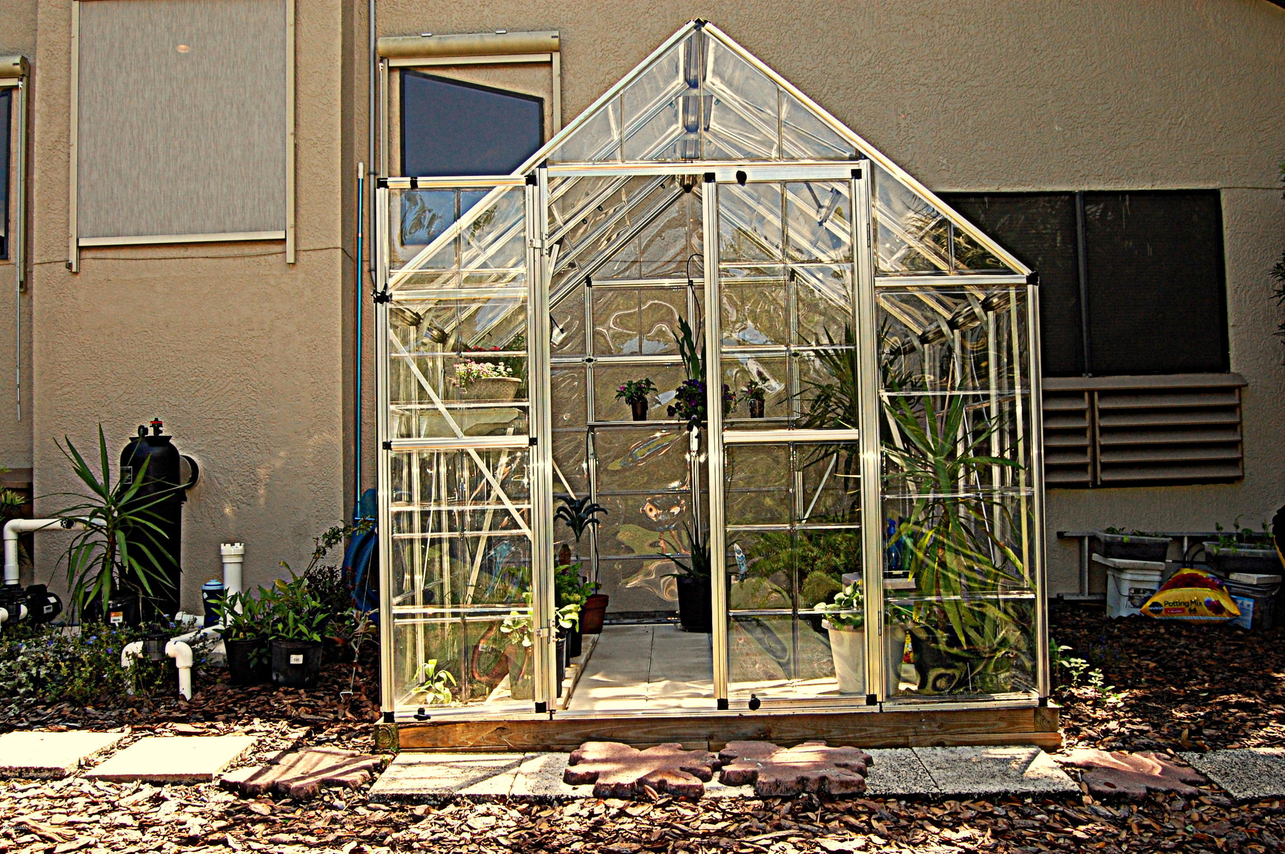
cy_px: 427
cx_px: 642
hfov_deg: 62.0
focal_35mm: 30
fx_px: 1070
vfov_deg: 43.5
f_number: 7.1
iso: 400
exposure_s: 1/500
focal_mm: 20
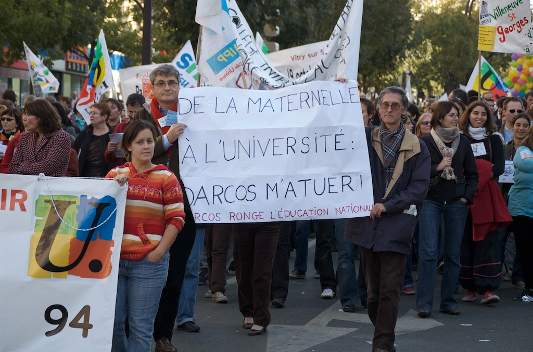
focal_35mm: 112
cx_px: 266
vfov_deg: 12.1
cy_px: 176
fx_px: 1661
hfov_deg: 18.2
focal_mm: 75
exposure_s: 1/160
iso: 200
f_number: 6.3
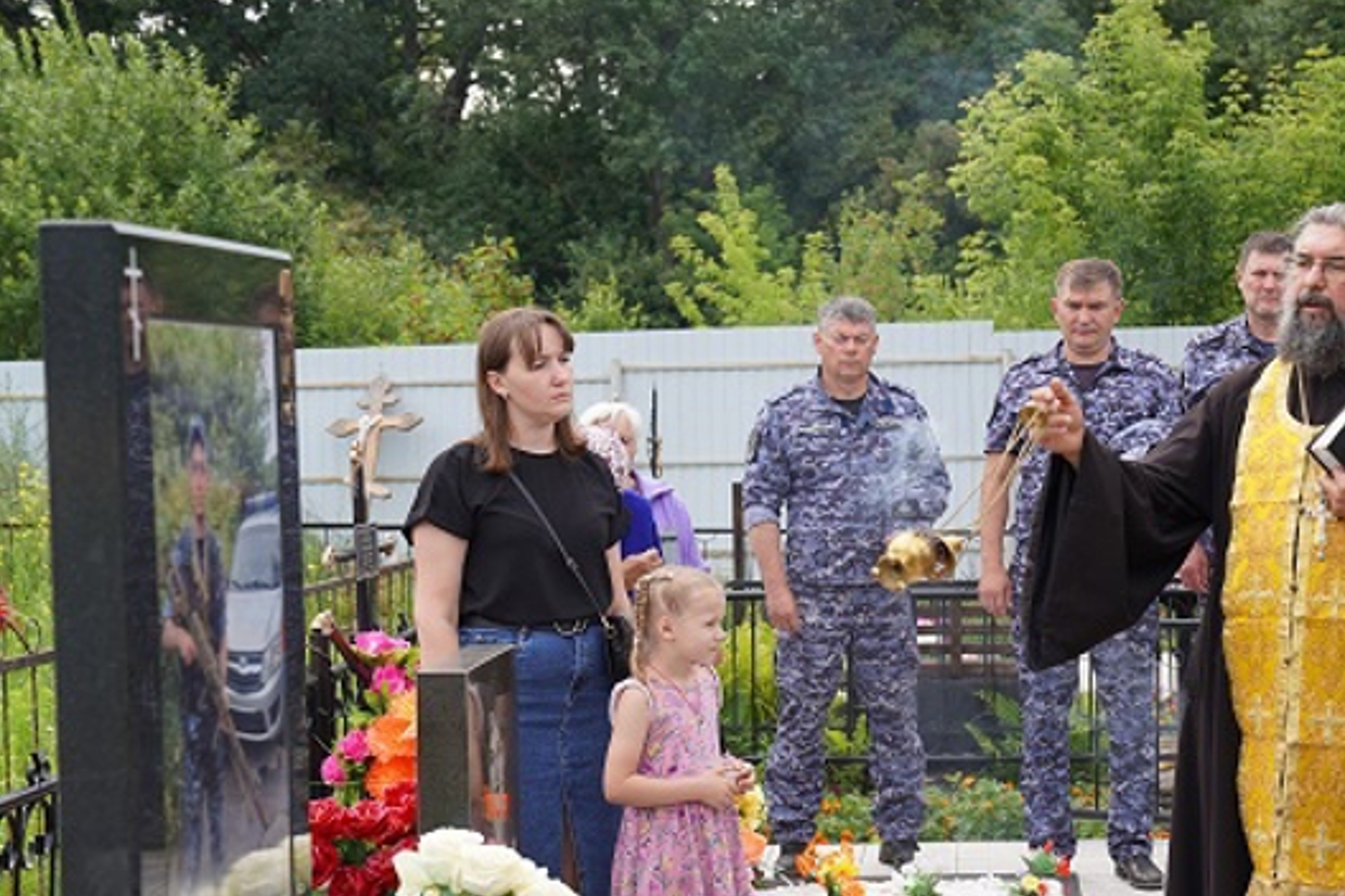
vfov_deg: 19.2
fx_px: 2652
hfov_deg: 28.4
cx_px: 828
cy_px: 489
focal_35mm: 71
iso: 100
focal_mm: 50
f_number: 4.5
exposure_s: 1/320
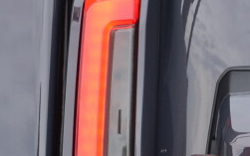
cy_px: 44
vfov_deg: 6.4
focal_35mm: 205
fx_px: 1397
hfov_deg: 10.1
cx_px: 276
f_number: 5.6
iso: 200
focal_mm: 28
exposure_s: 1/125
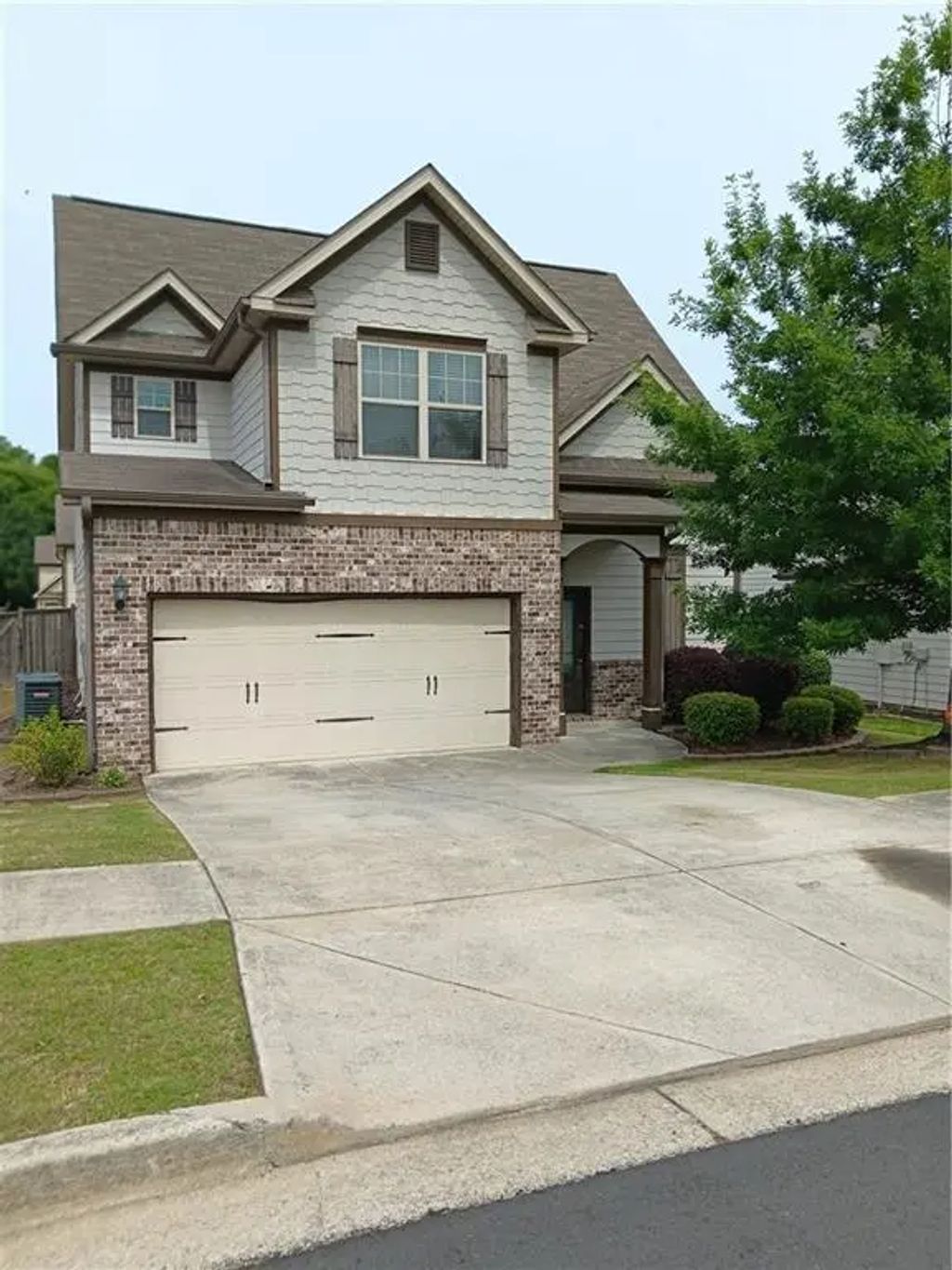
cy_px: 635
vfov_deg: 67.3
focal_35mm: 26
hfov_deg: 53.1
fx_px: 953
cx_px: 476
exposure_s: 1/1000
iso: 20
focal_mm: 3.98
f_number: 1.8
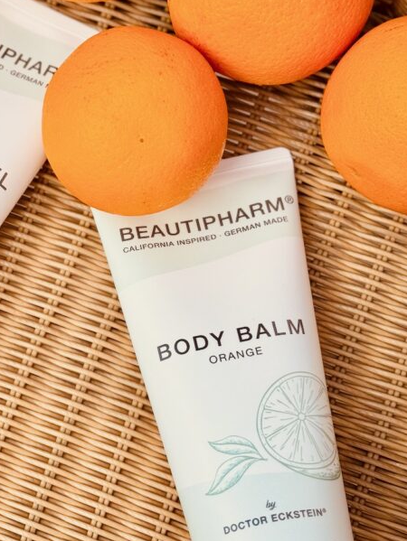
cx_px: 92
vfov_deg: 23.8
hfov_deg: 17.9
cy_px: 284
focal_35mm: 82
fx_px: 1284
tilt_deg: -83.1
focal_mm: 6.76
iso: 64
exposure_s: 1/2110
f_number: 1.78
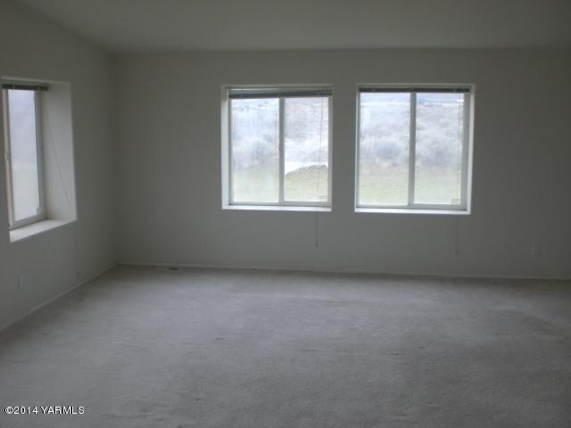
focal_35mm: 38
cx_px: 286
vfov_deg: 37.7
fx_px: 627
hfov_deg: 49.0
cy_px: 214
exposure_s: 1/80
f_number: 3.1
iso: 100
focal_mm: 6.3
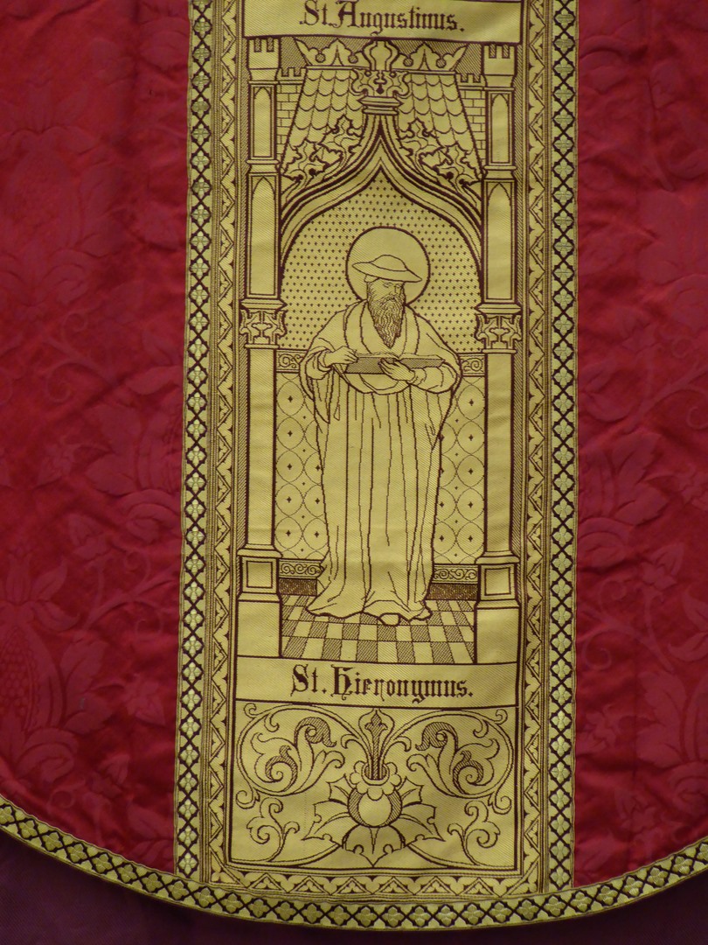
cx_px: 354
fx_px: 1473
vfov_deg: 35.5
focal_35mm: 54
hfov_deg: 27.0
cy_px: 472
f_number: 4.1
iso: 400
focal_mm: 9.6
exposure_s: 1/30
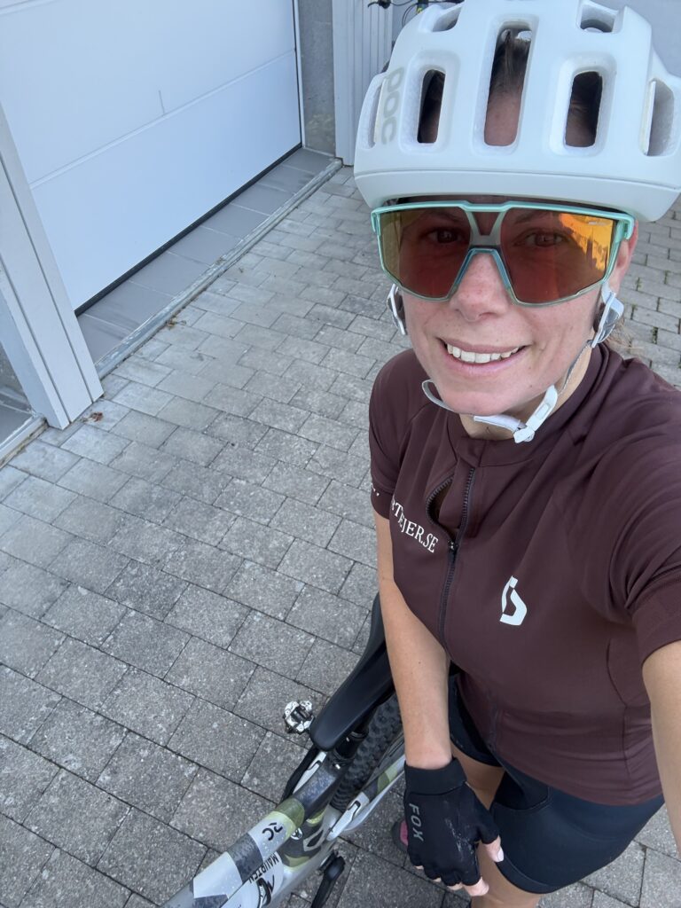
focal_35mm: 23
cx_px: 340
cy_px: 454
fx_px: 603
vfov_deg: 73.9
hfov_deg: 58.9
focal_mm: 2.69
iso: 40
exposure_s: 1/121
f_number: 1.9
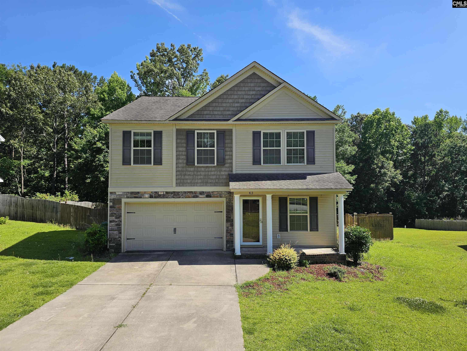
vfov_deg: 58.9
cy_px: 176
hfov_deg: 73.9
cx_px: 234
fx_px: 310
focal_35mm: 23
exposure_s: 1/701
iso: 10
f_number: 1.7
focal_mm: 6.3
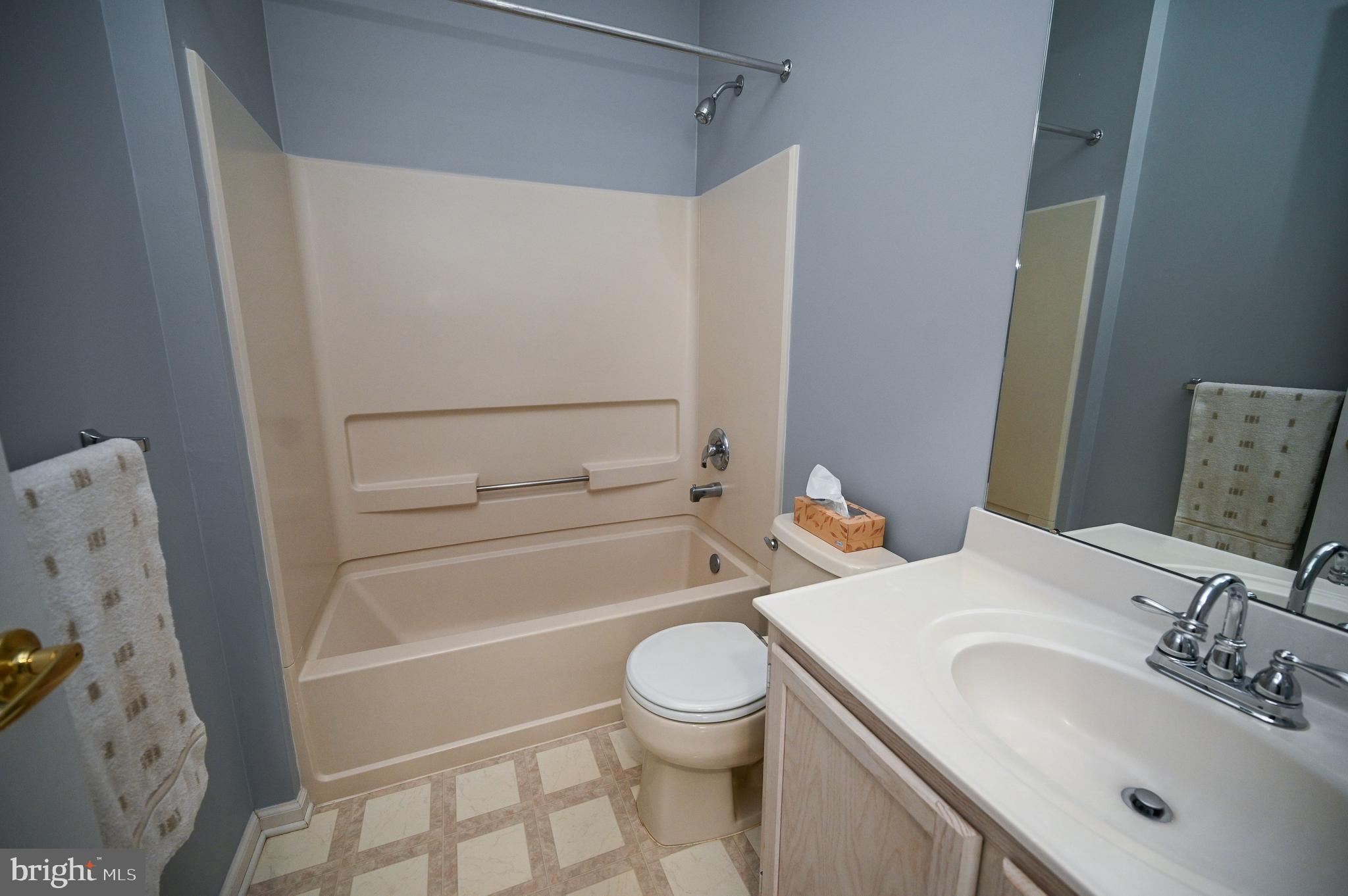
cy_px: 448
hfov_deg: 104.3
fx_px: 524
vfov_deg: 81.1
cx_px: 674
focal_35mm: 14
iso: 1250
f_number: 4
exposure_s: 1/60
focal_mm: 14
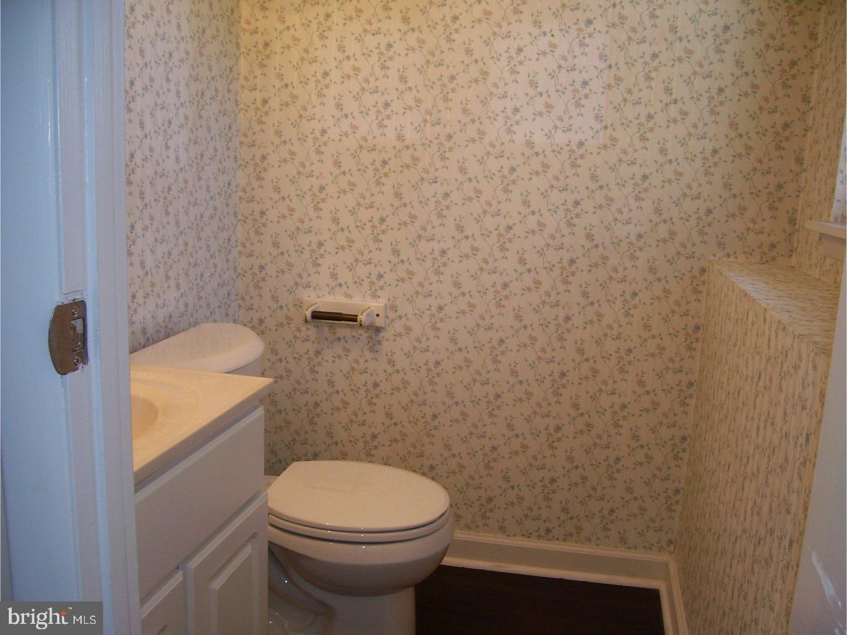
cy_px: 318
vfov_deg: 41.8
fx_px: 832
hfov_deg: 54.0
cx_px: 424
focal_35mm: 34
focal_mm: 5.6
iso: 125
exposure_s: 1/60
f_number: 2.7
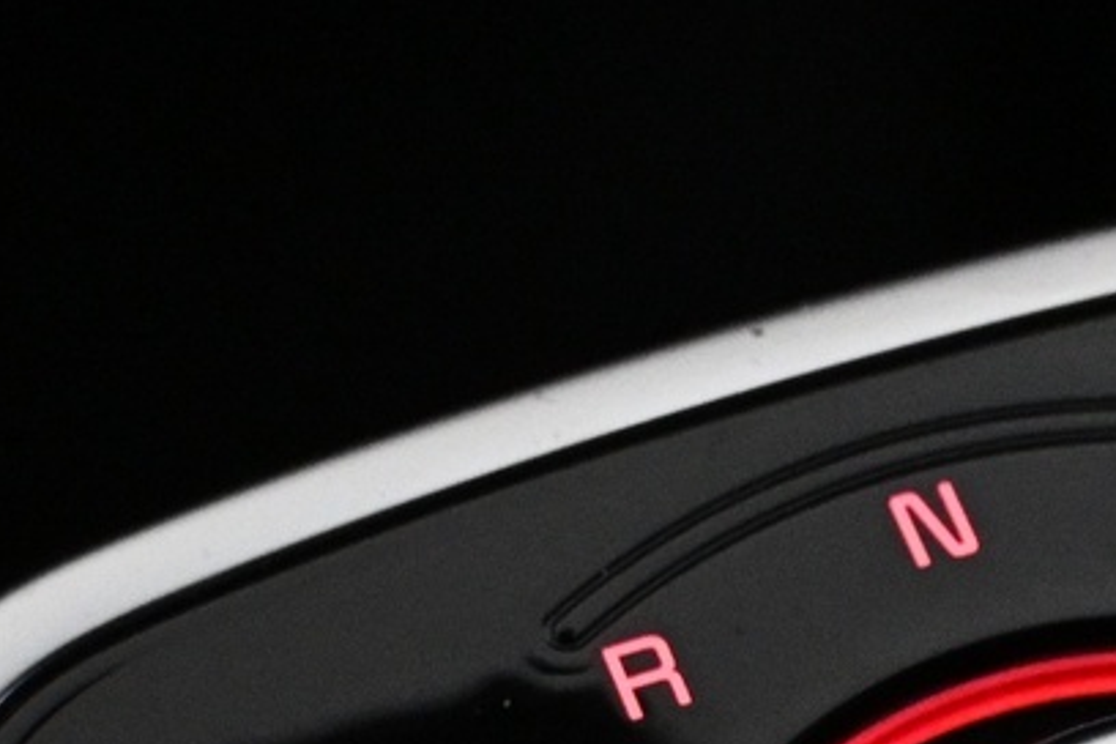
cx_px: 1111
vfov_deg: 8.5
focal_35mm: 155
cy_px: 1365
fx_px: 4805
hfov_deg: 13.1
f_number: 4.5
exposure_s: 1/125
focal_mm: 26
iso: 4000
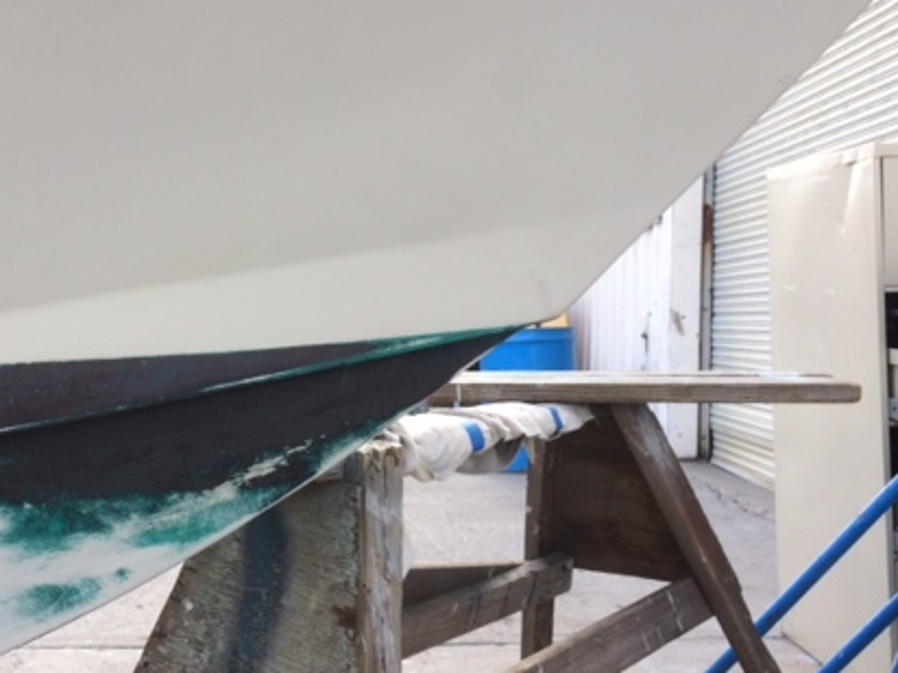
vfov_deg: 32.2
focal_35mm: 45
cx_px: 266
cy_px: 325
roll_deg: -0.6
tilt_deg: -0.3
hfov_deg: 41.3
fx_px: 1167
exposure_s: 1/180
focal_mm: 4.15
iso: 32
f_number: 2.2
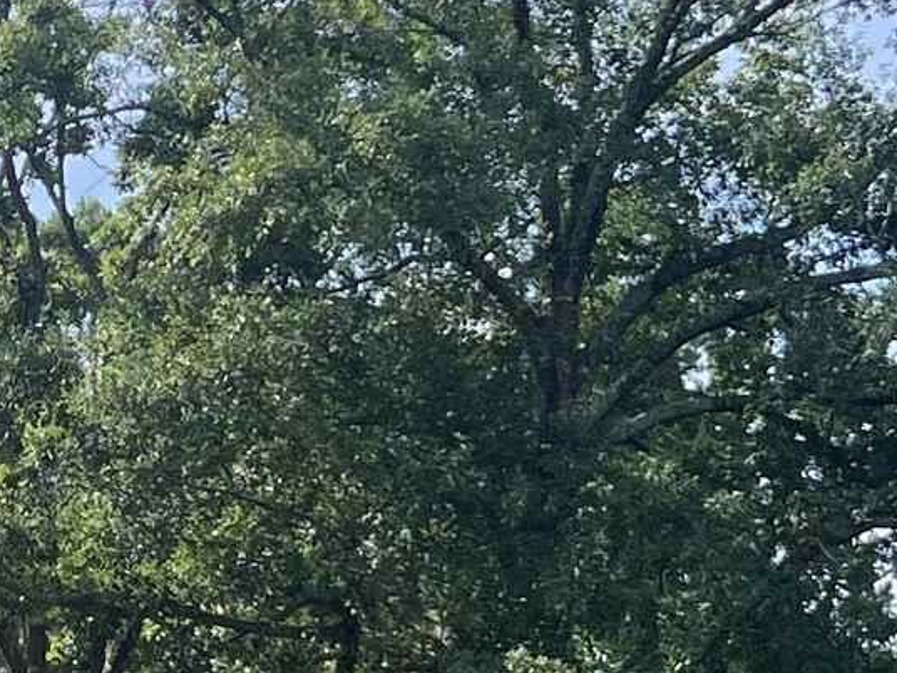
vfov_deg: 9.9
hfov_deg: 13.0
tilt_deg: +12.8
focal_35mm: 149
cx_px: -142
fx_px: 3861
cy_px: 544
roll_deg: +0.7
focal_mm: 5.7
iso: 50
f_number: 1.5
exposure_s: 1/2123
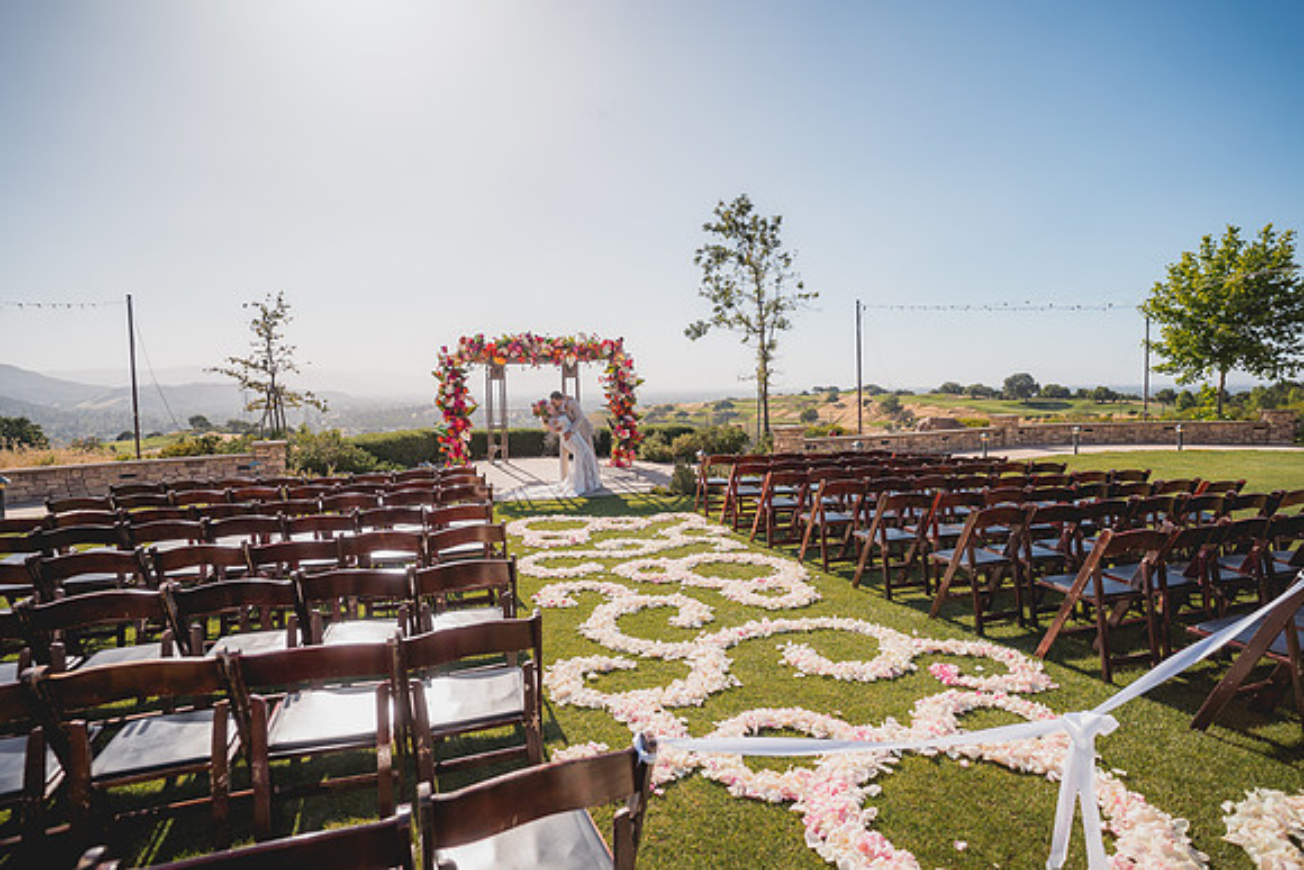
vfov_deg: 67.4
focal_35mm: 18
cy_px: 435
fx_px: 652
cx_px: 652
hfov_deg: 90.0
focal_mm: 18
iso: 125
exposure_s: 1/2000
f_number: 2.8
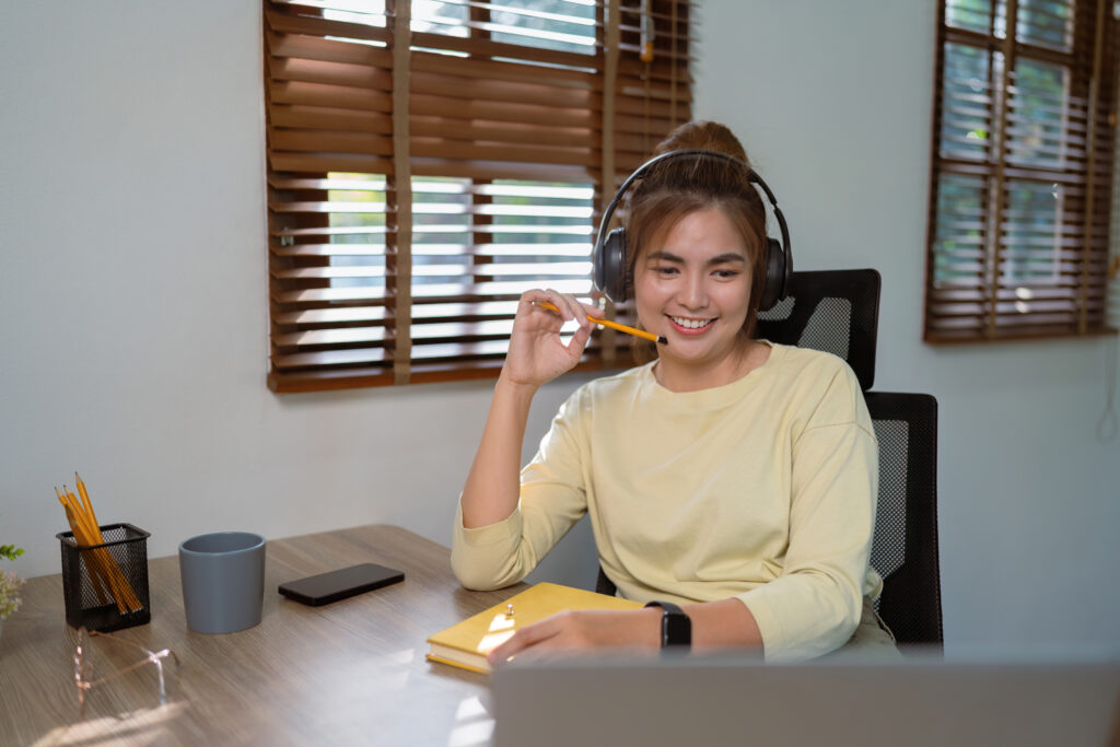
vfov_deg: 37.9
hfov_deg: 54.4
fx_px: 1089
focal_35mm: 35
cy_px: 374
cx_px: 560
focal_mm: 35
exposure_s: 1/250
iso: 125
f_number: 1.4
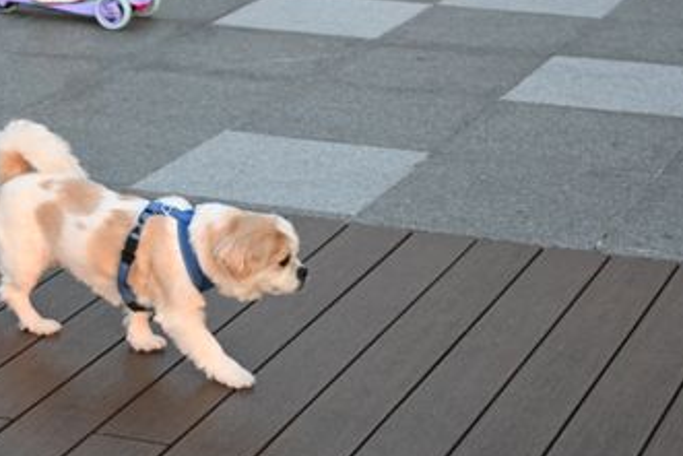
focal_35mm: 116
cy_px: 271
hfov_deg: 17.6
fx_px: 2202
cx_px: 219
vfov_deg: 11.8
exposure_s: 1/125
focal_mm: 50
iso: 560
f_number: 6.3
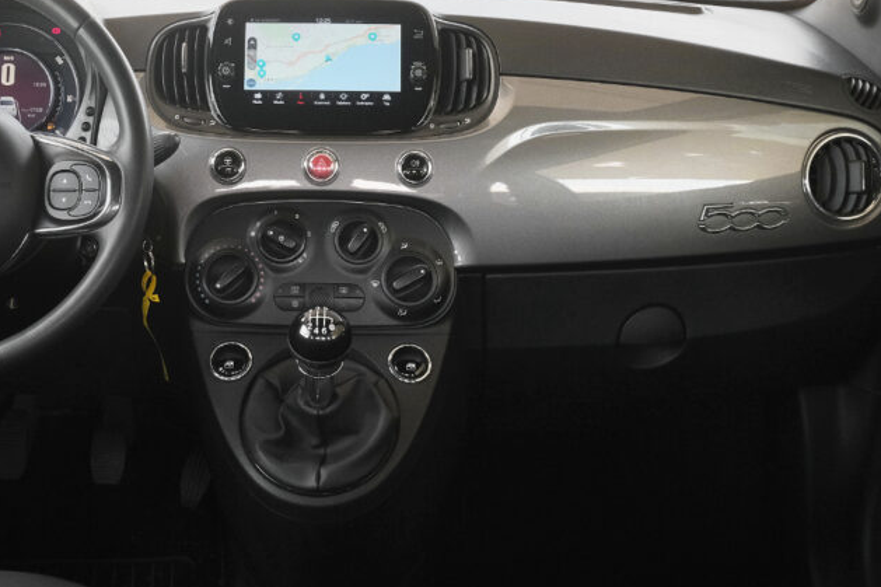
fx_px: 1394
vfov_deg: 23.8
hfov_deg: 34.8
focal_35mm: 57
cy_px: 279
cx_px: 311
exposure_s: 1/125
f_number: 8
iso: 2000
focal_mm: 23.5
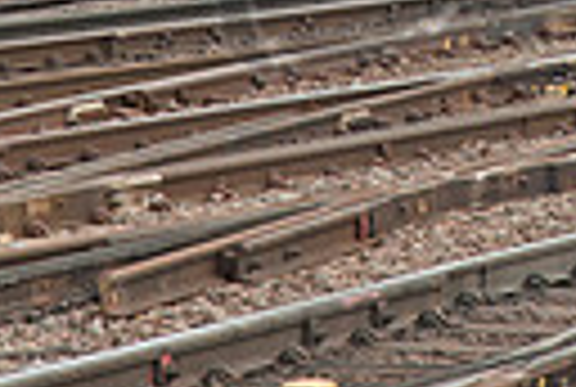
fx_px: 6736
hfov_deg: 4.9
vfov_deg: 3.3
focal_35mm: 420
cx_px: 720
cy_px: -441
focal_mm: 62
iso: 200
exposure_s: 1/400
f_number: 5
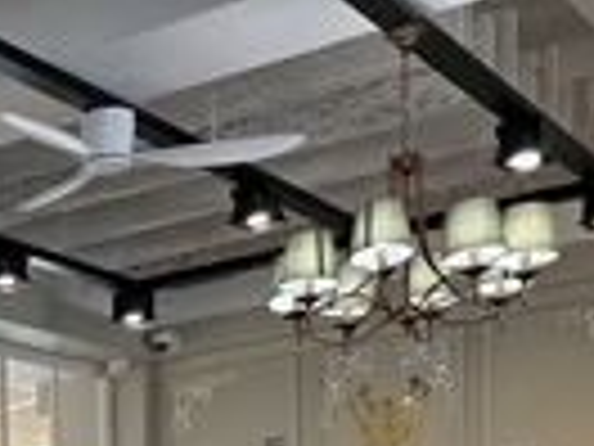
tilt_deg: -5.1
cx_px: -212
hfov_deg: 19.6
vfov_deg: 14.1
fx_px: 1562
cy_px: 840
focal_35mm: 91
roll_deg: +2.9
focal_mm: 6.86
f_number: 1.78
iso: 100
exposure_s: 1/120
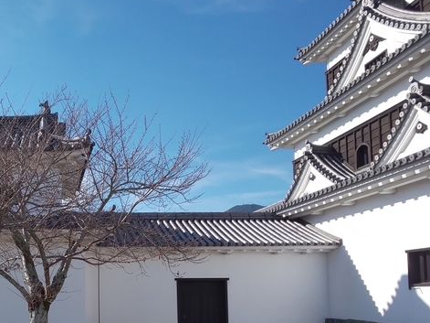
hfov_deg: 50.0
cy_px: 253
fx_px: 422
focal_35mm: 34
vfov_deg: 40.2
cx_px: 73
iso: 28
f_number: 1.94
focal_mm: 3.45
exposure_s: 1/1153
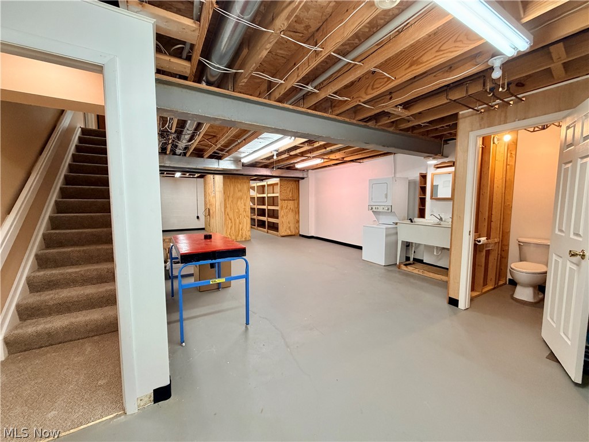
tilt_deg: -4.0
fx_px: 238
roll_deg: -0.4
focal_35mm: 14
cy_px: 221
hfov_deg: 102.1
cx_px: 294
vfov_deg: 85.7
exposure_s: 1/120
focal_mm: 2.22
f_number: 2.2
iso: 320
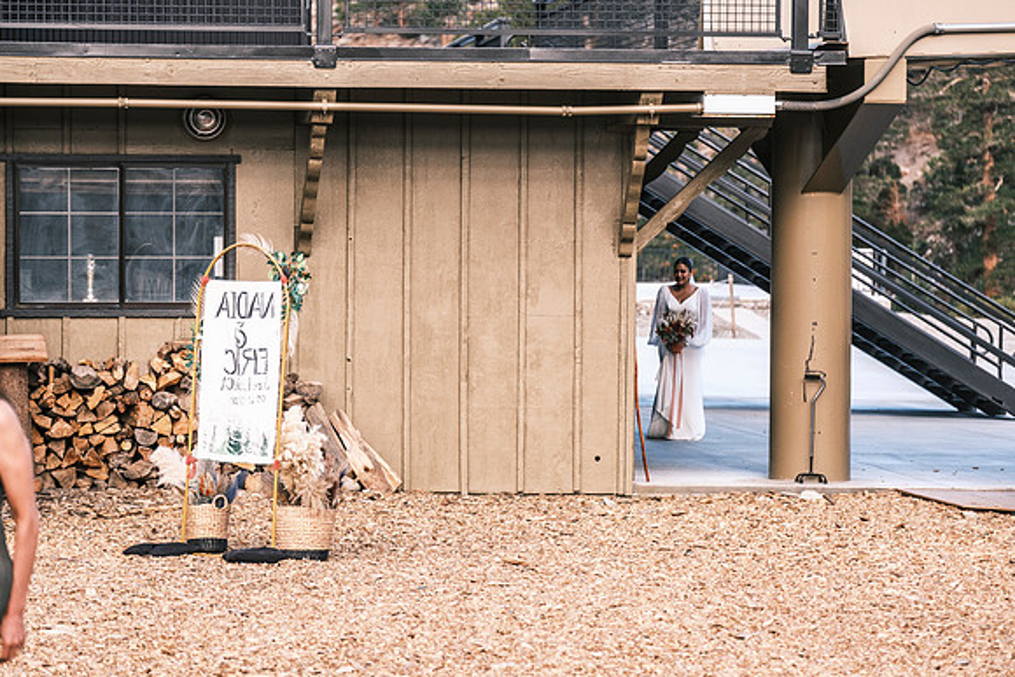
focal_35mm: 137
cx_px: 508
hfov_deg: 15.0
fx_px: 3856
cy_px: 338
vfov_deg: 10.0
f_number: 2.8
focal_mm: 87.1
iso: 400
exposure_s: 1/900
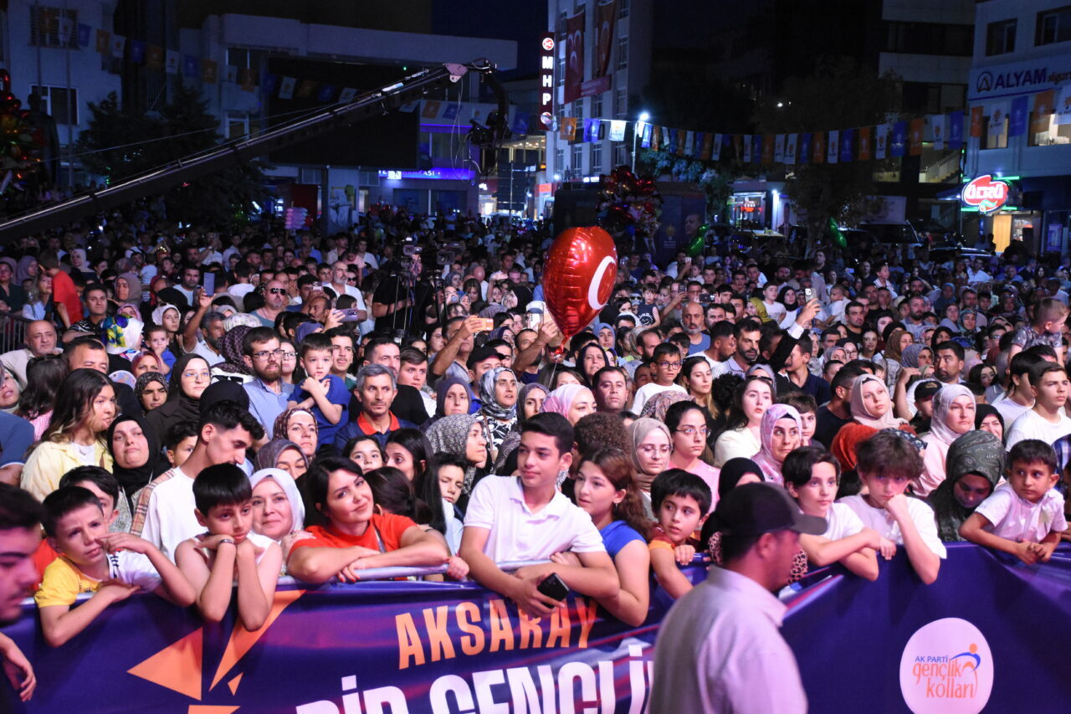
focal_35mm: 52
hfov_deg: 37.9
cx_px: 536
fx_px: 1562
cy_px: 357
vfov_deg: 25.7
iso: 6400
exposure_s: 1/100
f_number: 5
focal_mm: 35
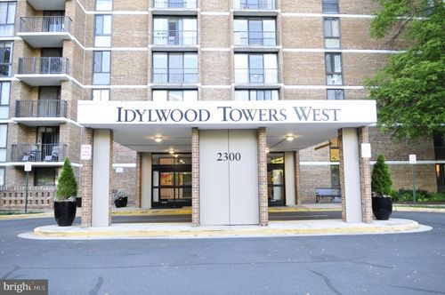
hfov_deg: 70.5
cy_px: 148
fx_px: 315
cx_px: 222
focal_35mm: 26
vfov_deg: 50.3
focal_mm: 17
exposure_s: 1/50
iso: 200
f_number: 4
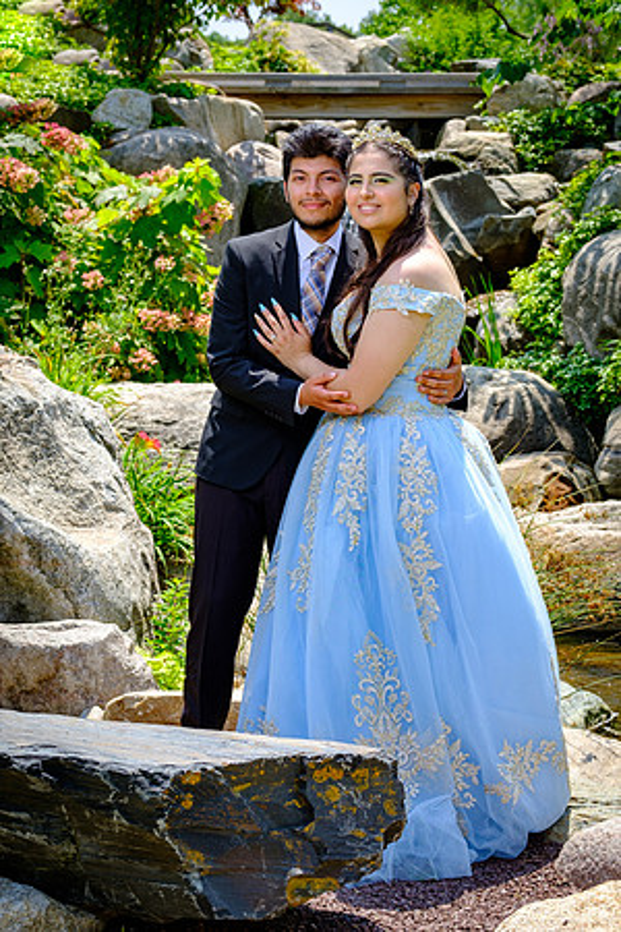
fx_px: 2096
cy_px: 466
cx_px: 310
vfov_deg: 25.1
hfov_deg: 16.9
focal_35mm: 81
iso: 200
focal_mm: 54.1
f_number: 6.4
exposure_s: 1/250
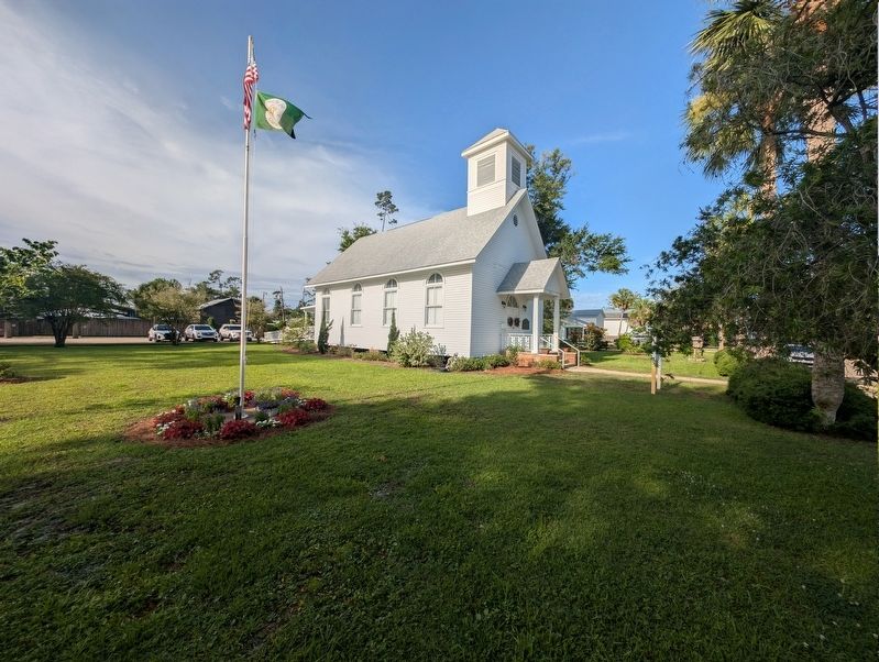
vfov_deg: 94.7
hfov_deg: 110.4
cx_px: 440
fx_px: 305
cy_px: 331
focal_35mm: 12
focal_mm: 2.23
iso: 40
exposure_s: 1/2309
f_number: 1.95
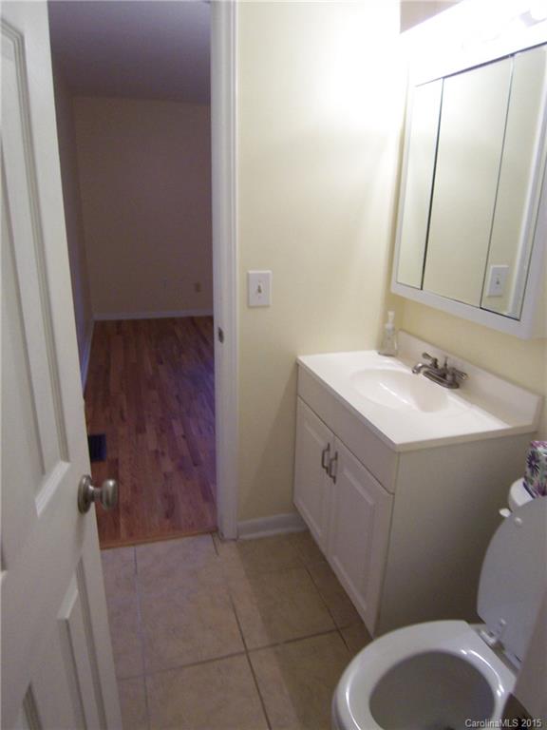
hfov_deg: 58.9
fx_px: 485
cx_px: 274
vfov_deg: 73.9
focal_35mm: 23
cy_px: 365
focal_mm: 3.8
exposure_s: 1/30
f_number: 2.8
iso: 125
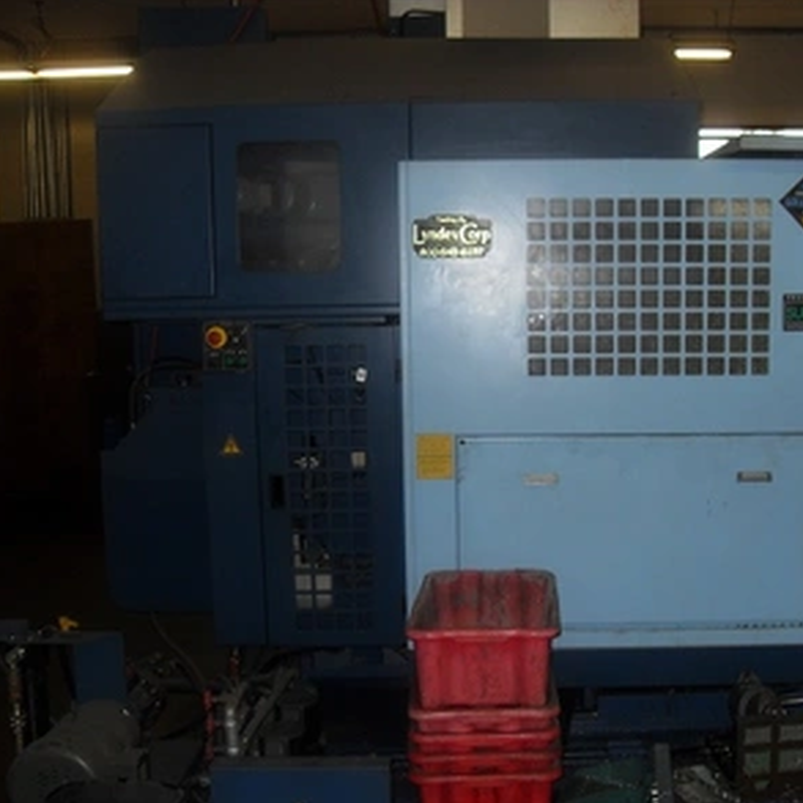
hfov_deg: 40.8
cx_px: 477
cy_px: 408
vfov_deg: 40.9
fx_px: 1076
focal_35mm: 41
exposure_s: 1/45
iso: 100
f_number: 2.8
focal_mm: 6.3
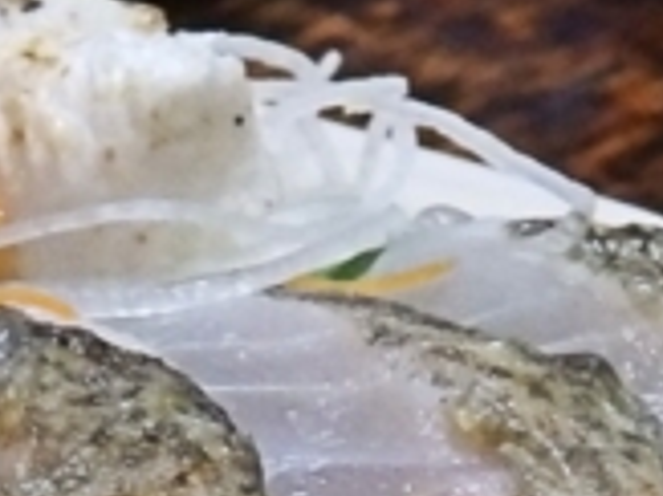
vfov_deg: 9.2
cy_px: 687
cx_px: -85
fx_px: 3005
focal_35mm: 157
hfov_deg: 12.4
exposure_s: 1/30
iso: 640
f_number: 3.7
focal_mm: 5.7
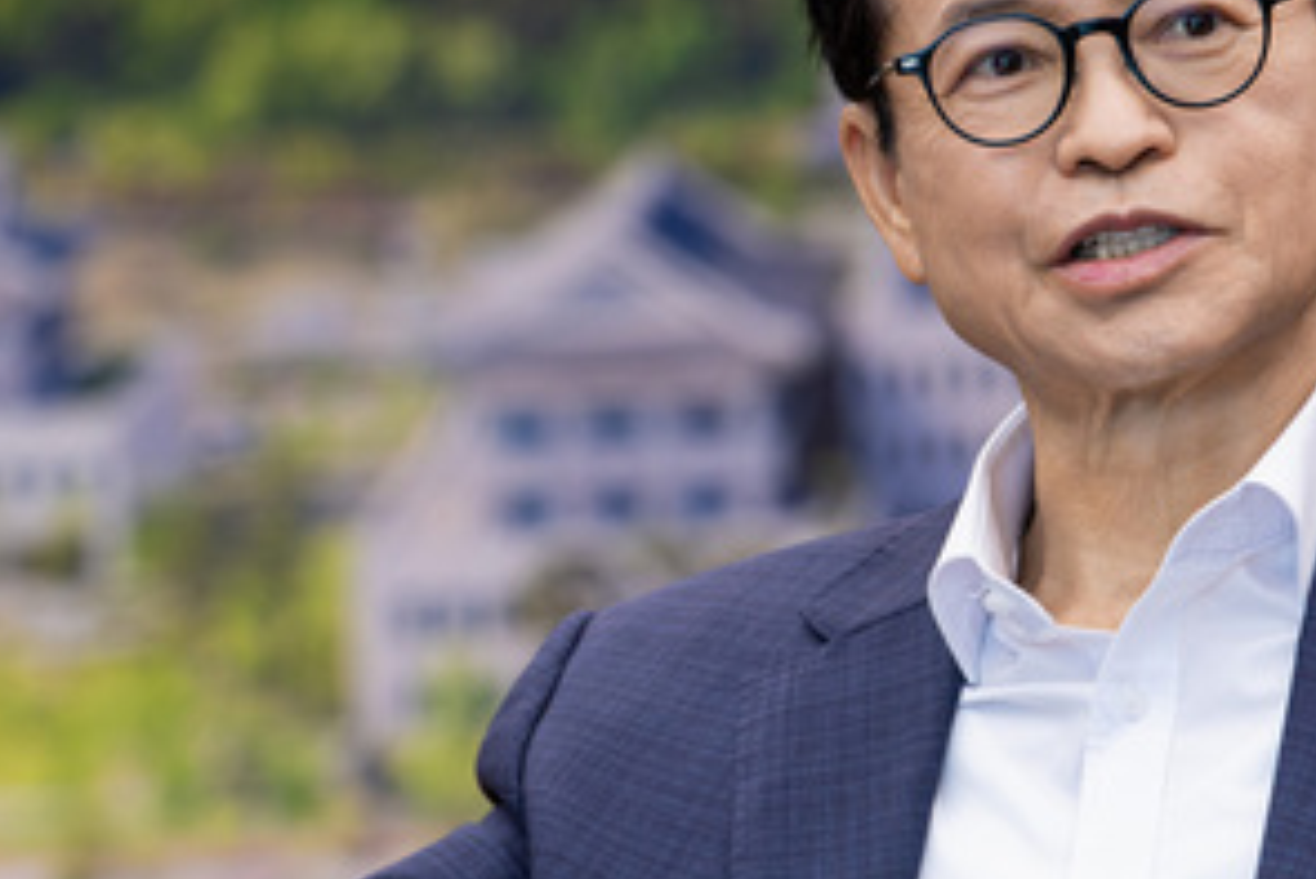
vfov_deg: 3.2
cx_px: 1017
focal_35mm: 426
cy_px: 471
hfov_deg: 4.8
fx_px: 15580
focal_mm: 200
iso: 2000
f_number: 5
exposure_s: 1/320
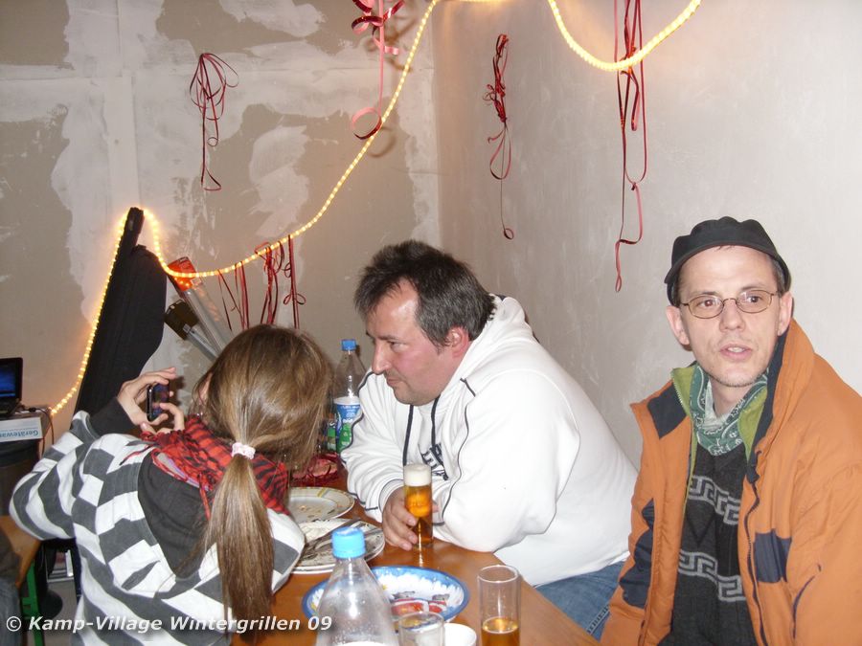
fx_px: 946
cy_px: 323
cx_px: 431
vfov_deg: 37.7
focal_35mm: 38
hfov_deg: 49.0
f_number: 2.8
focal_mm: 6.3
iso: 200
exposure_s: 1/30
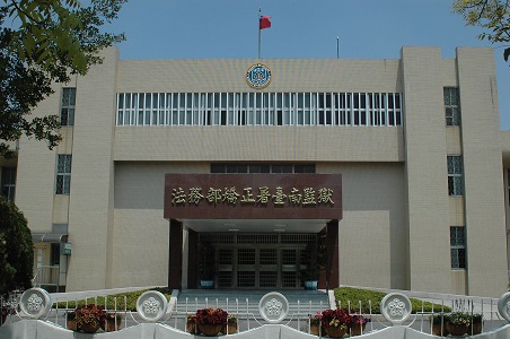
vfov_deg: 31.8
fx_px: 594
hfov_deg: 46.5
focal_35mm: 42
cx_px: 255
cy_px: 170
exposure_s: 1/640
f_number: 14
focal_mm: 28
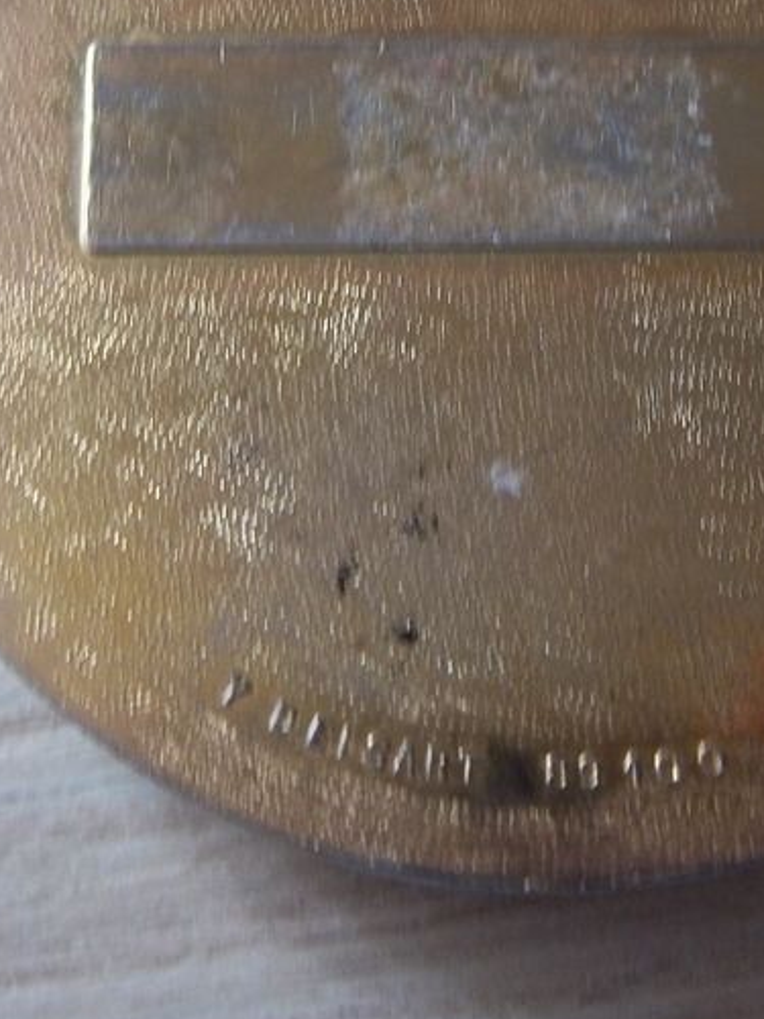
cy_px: 269
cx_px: 465
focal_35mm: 56
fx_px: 1648
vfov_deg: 33.7
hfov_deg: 26.0
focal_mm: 5.05
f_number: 3.5
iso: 168
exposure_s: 1/8
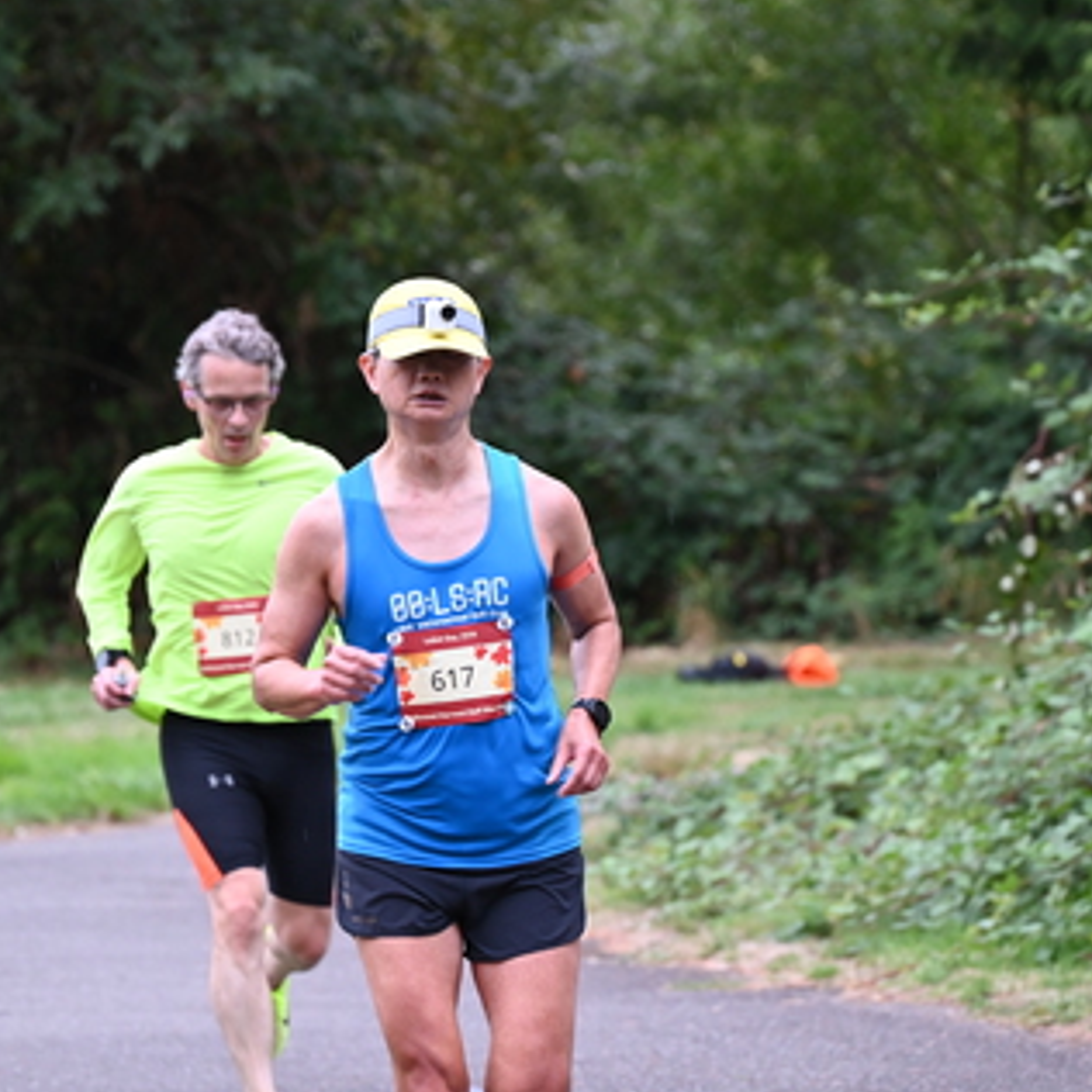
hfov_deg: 5.9
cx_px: 425
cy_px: 520
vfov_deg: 5.9
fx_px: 10564
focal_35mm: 296
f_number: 6.3
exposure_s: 1/250
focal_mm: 200
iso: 1400
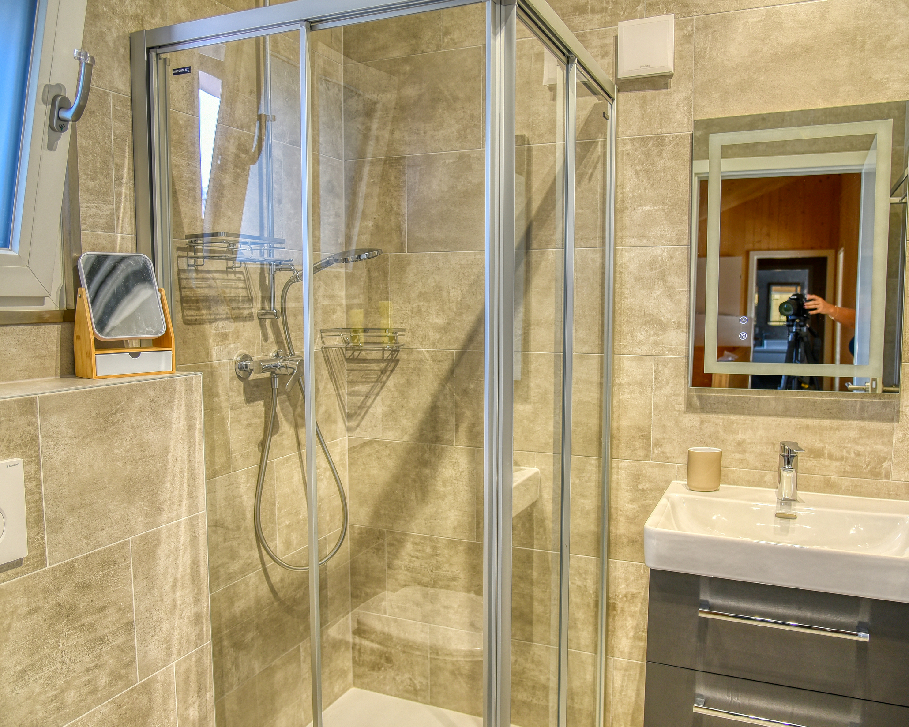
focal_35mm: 28
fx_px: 753
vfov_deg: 51.5
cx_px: 455
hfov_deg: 62.2
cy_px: 374
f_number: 4
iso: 250
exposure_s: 1/50
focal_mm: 24
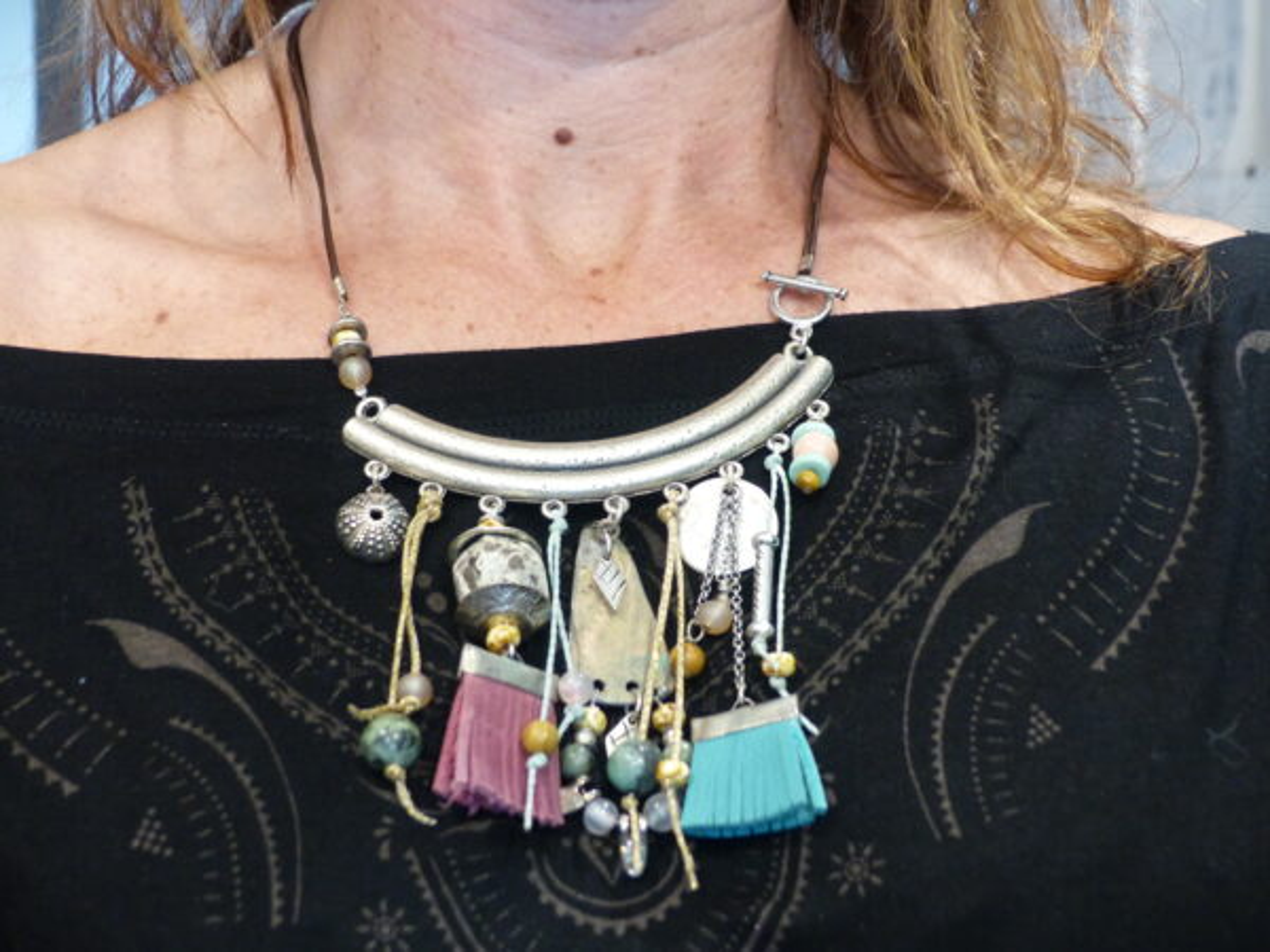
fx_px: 2055
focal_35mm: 56
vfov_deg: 26.1
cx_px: 635
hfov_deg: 34.3
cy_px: 476
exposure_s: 1/15
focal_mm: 10.1
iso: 400
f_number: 2.8
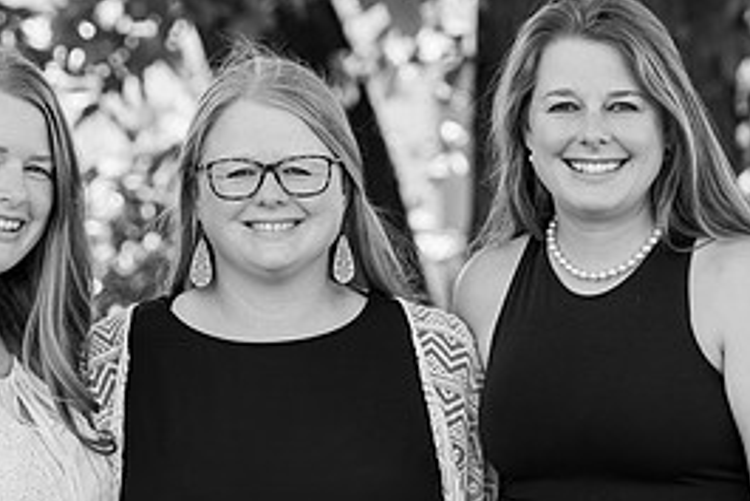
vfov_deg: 4.8
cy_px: 378
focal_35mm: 285
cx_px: 113
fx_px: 5940
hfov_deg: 7.2
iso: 250
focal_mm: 130
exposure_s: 1/160
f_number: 4
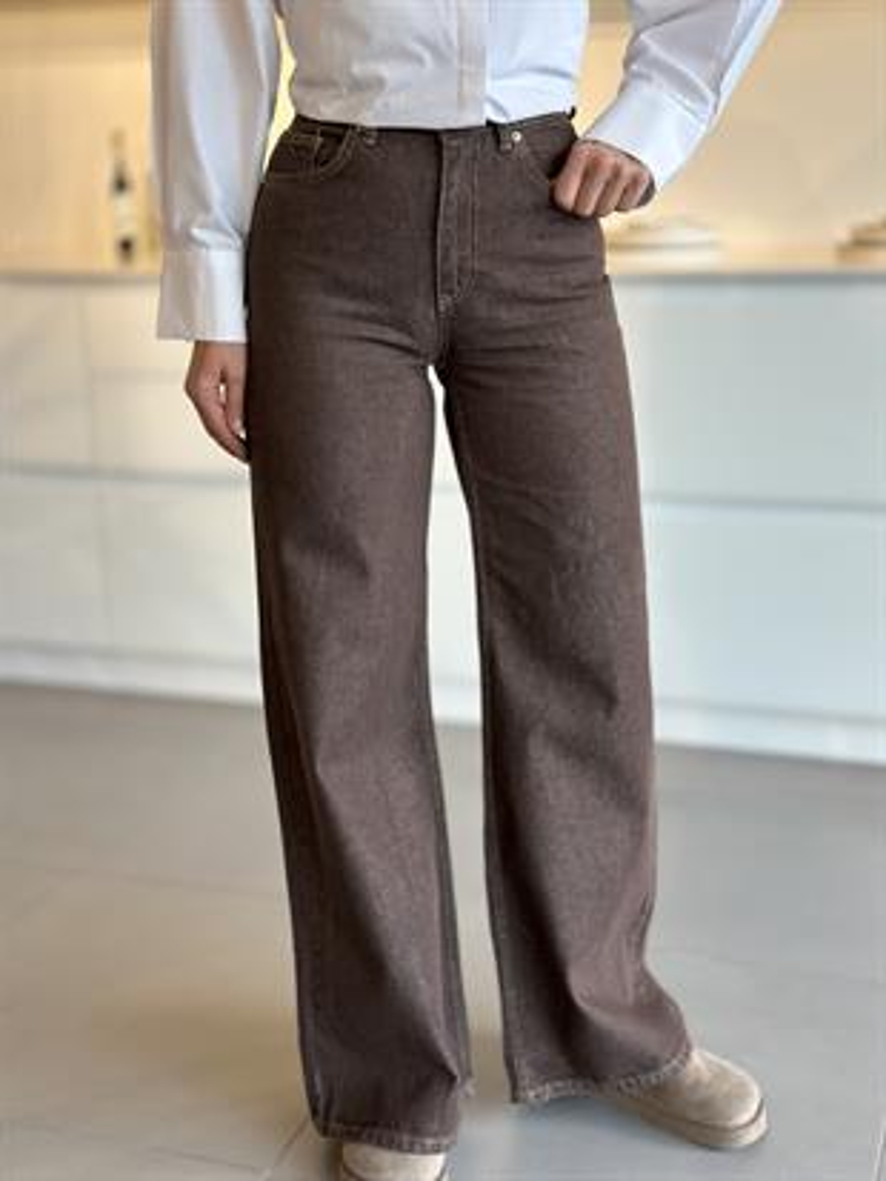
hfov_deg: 30.3
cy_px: 590
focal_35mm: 48
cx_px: 443
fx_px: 1637
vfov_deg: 39.6
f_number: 1.78
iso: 80
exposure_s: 1/222
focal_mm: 6.86
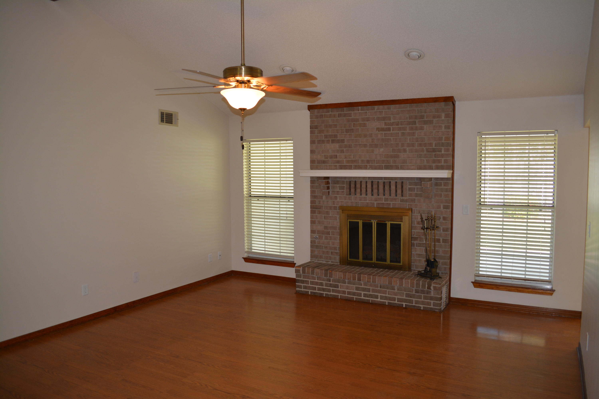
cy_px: 200
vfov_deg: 47.9
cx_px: 300
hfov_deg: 67.4
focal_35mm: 27
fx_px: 449
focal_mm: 18
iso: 400
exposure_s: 1/100
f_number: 3.5
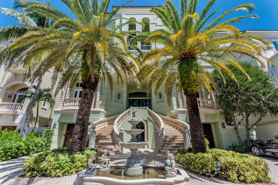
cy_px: 92
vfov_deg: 73.6
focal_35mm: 16
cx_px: 139
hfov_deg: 96.8
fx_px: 123
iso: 100
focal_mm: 16
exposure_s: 1/125
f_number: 11
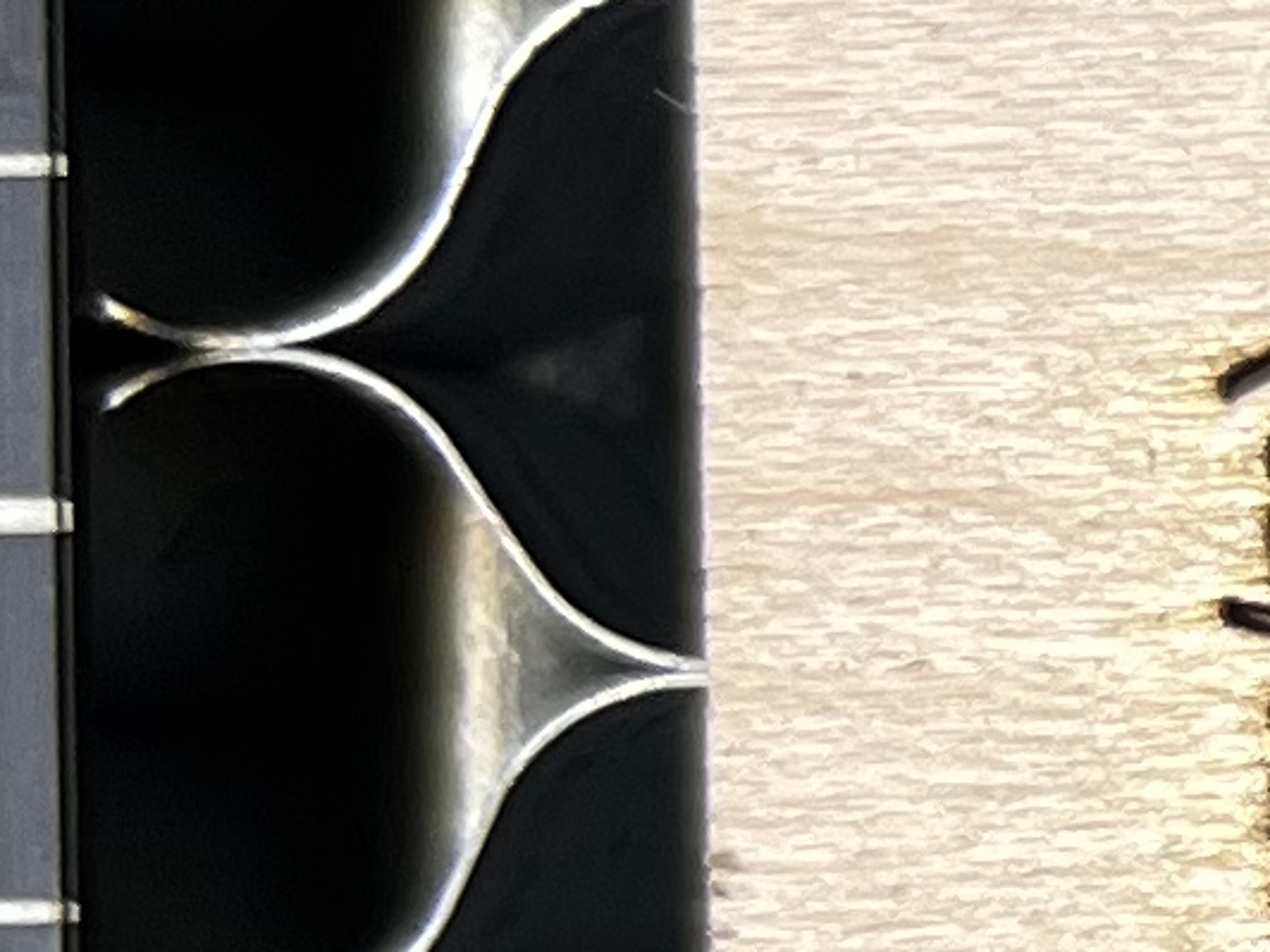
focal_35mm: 197
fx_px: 7228
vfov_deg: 7.5
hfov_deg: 8.3
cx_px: 4018
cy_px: 1026
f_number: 1.6
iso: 64
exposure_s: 1/120
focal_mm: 5.1
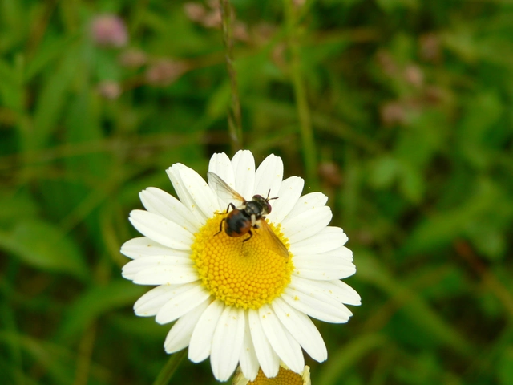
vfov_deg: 19.6
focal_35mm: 75
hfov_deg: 26.0
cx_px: 256
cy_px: 192
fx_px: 1111
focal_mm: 12.4
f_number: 4
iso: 80
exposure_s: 1/320
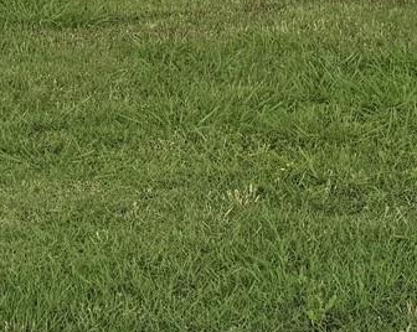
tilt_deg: -2.7
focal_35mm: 143
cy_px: -156
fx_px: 1763
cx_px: 369
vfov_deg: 10.4
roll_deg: -0.5
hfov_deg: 13.4
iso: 100
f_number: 1.78
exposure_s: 1/3145
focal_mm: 6.76
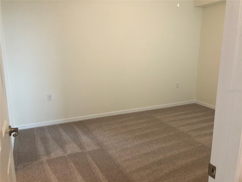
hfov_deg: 63.4
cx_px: 121
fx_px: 196
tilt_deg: -11.9
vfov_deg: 49.7
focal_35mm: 28
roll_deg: -0.3
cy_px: 91
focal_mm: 3.99
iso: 32
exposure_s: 1/24
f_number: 1.8
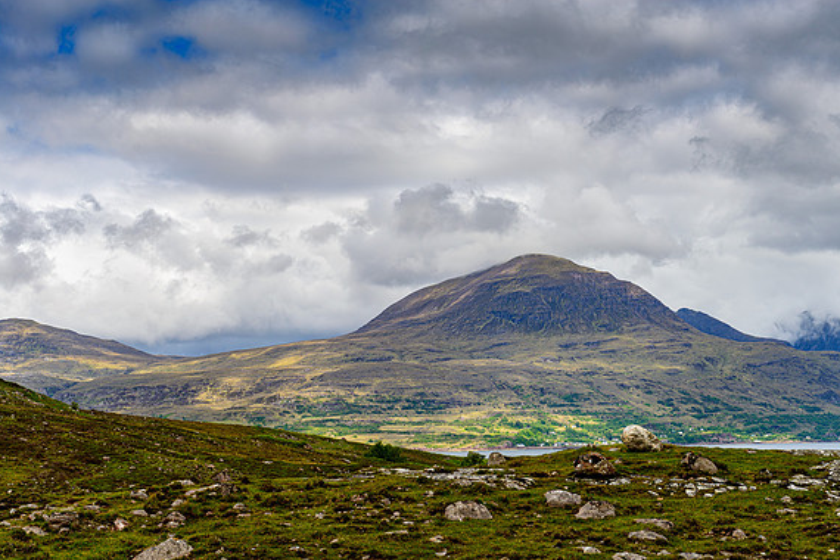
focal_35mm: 57
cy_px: 284
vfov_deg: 23.8
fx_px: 1330
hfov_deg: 35.1
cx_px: 421
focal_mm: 56
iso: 100
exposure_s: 1/400
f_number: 7.1
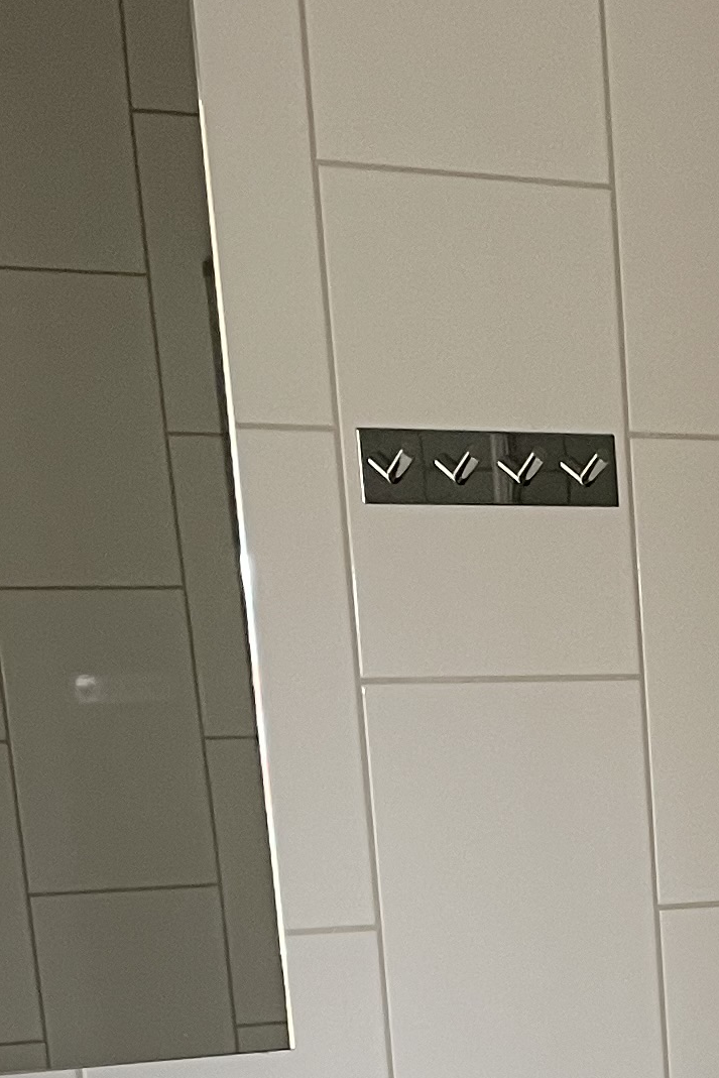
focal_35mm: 102
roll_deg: +2.8
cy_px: 1496
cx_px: 902
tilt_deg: -13.0
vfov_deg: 18.3
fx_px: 3055
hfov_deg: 13.0
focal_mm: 4.2
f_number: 1.6
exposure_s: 1/96
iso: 125
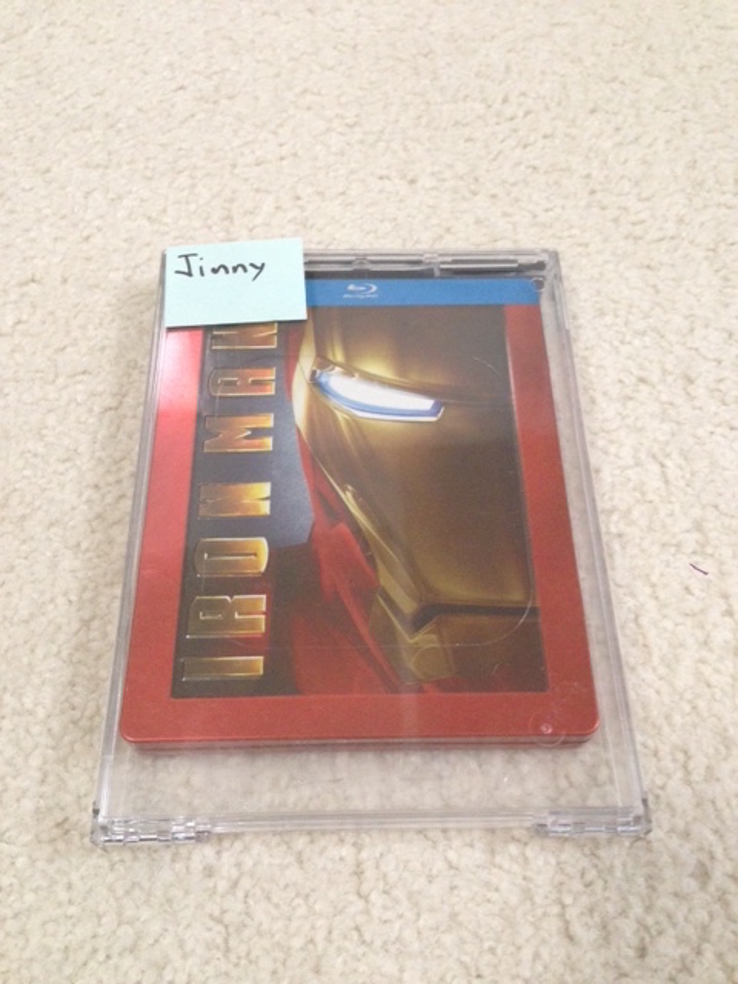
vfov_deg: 55.4
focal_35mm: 33
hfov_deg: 42.9
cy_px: 492
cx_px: 369
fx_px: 938
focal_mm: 4.12
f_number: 2.4
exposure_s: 1/20
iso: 250
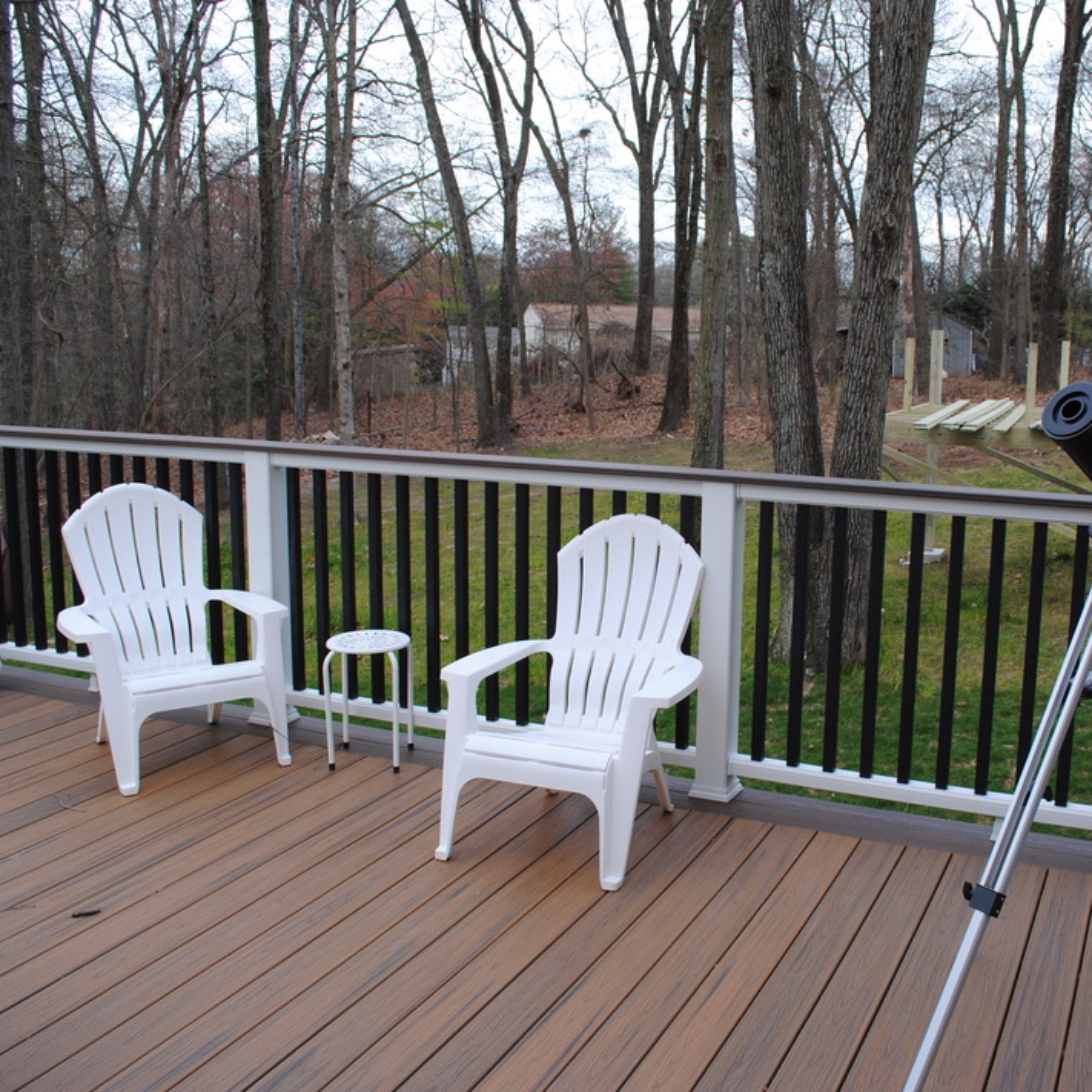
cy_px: 546
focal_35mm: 35
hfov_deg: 46.8
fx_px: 1249
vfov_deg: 47.2
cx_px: 684
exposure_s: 1/125
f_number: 5.6
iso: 180
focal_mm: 18
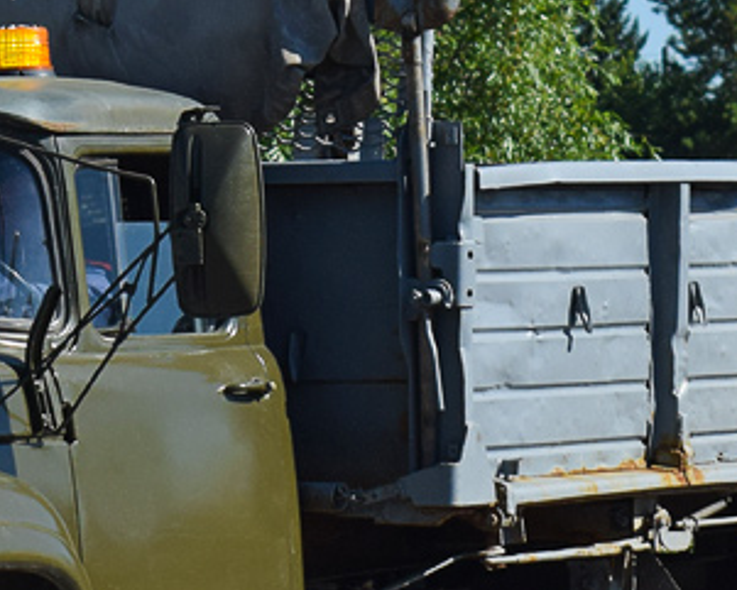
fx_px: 5869
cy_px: 333
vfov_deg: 5.8
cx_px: 29
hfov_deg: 7.2
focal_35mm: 269
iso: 200
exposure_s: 1/1250
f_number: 6.3
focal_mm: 48
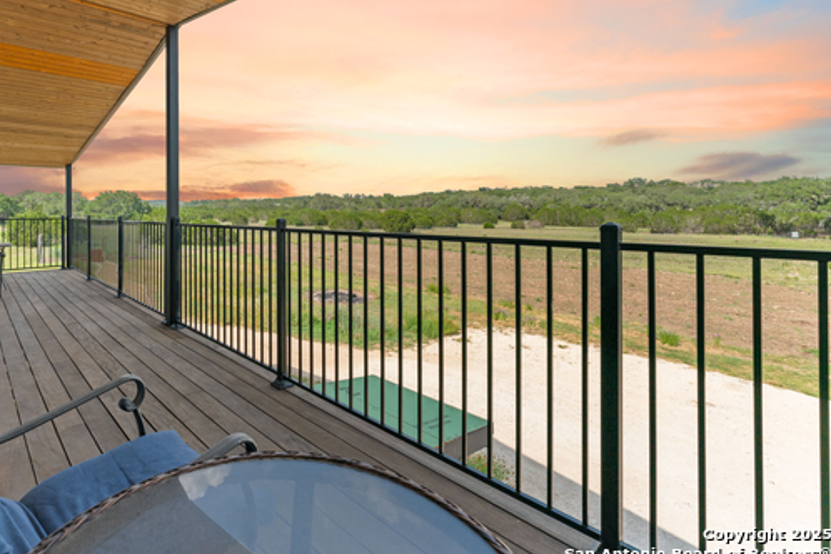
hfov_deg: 87.9
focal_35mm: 18
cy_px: 208
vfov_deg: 66.4
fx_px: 415
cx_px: 302
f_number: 5.6
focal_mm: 14
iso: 400
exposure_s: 1/320
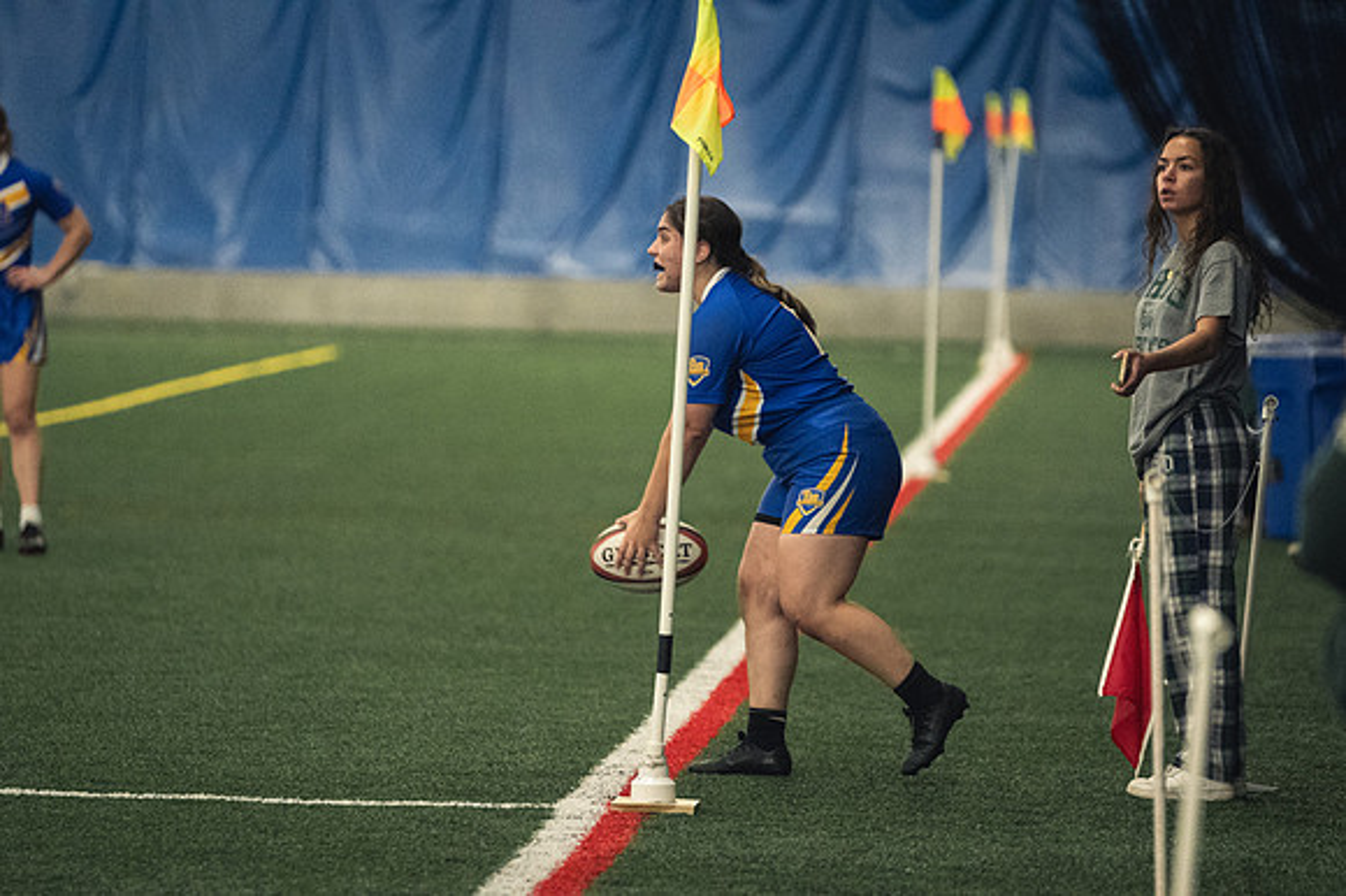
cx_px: 673
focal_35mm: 300
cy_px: 448
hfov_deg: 6.9
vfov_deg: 4.6
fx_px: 11210
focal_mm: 200
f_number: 2.8
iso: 8000
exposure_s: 1/500
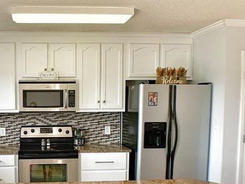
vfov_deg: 21.7
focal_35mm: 67
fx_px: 474
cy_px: 140
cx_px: 52
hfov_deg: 28.4
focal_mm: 4.25
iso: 40
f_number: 1.8
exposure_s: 1/122
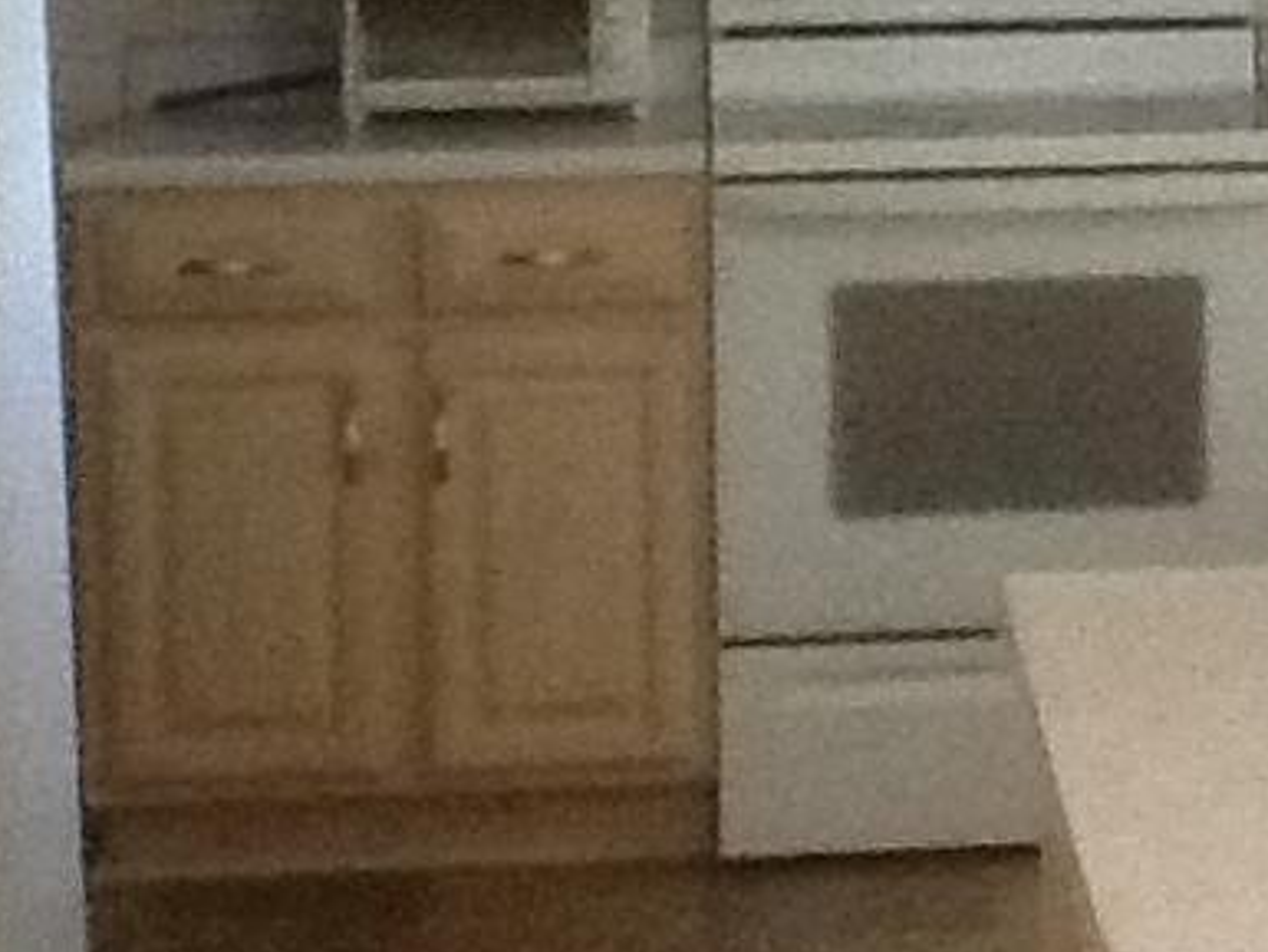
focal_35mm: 117
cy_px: -166
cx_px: 1350
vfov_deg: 12.4
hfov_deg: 16.4
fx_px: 4287
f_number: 2.4
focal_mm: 2.03
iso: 250
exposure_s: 1/30
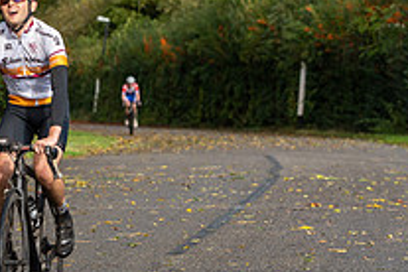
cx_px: 16
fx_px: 2606
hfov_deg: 8.9
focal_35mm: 230
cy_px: 11
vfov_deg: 6.0
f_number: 4
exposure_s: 1/1000
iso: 200
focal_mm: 82
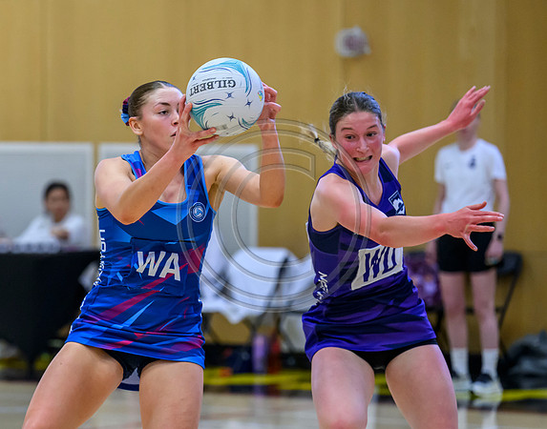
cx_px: 98
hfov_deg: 8.4
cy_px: 222
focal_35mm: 231
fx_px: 3720
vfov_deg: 6.6
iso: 4000
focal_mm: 145
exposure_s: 1/1000
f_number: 3.2
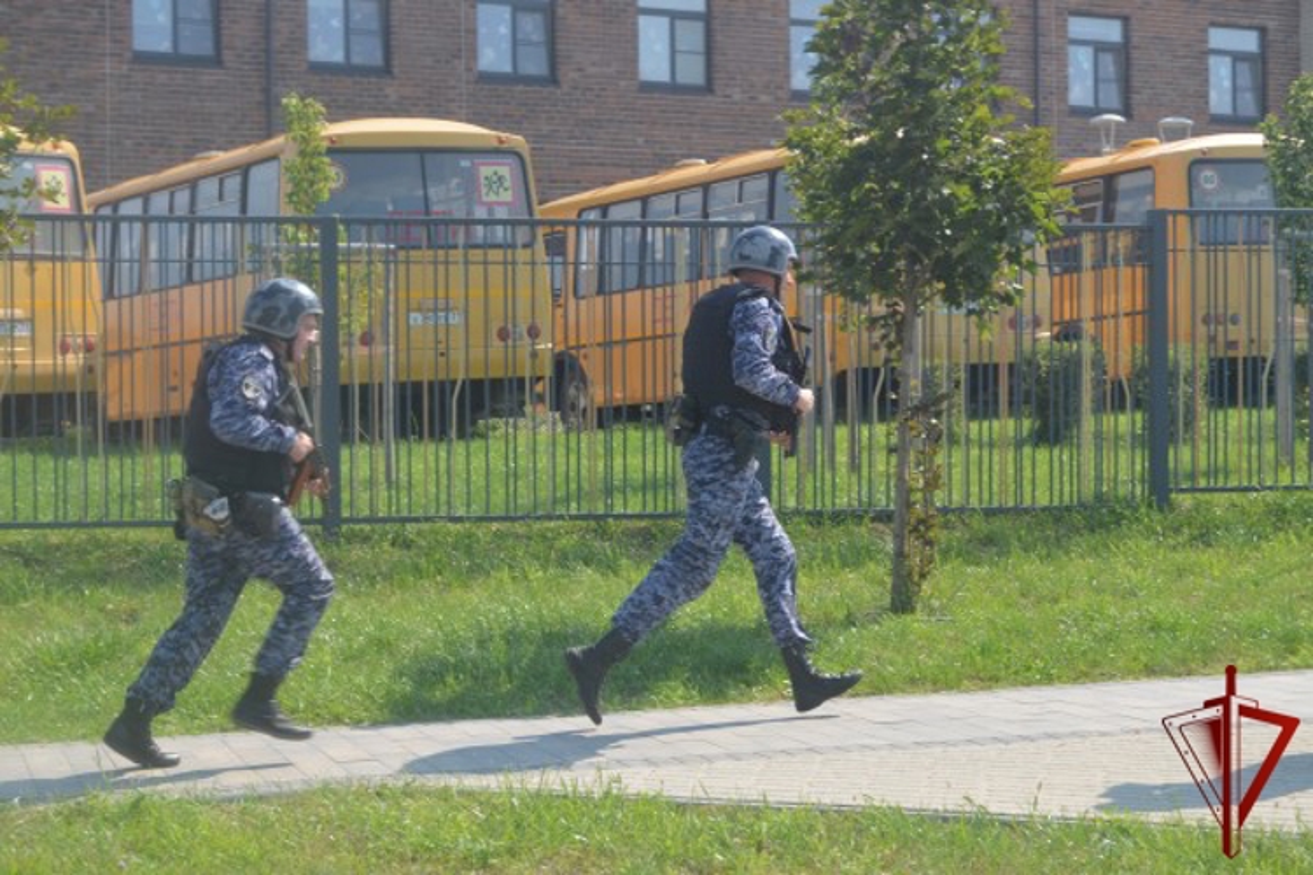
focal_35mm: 82
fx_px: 3009
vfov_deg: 16.6
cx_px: 656
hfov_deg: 24.6
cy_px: 438
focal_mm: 55
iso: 200
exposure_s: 1/250
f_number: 8
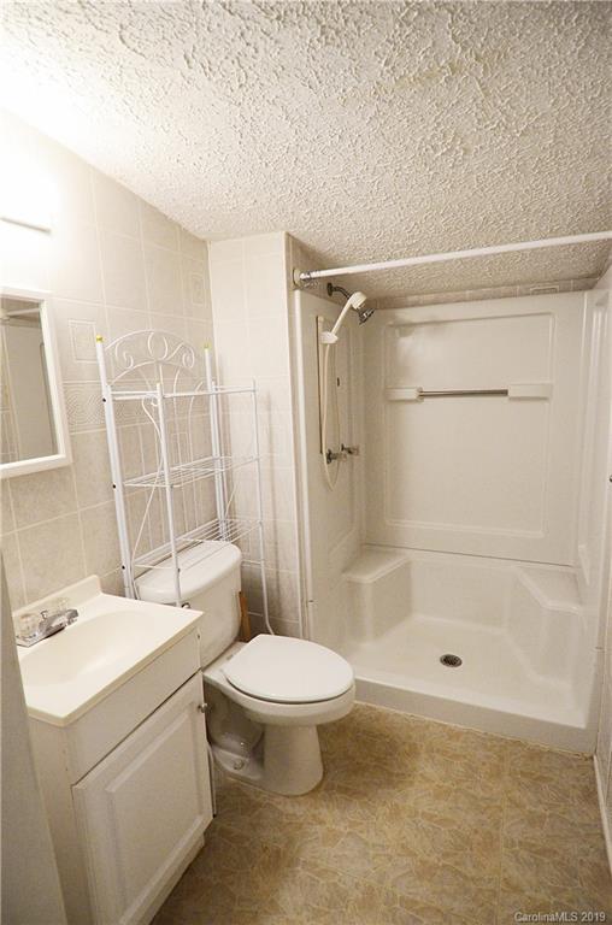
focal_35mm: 18
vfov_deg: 90.1
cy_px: 462
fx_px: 461
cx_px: 306
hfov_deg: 67.1
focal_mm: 12
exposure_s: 1/160
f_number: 4
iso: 2000
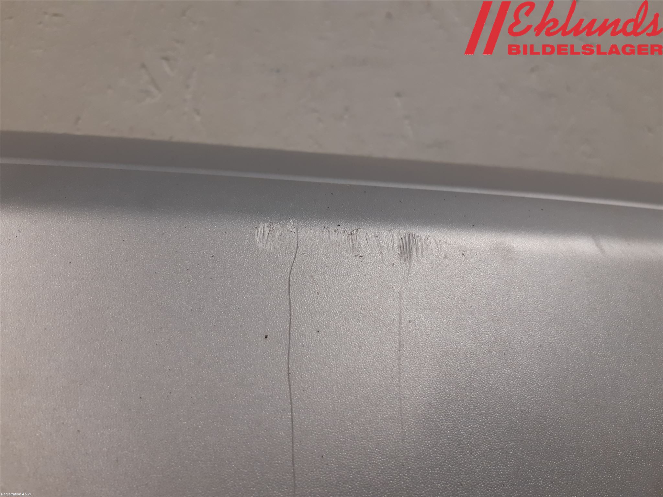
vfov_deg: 53.1
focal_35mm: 26
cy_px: 248
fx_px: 498
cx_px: 332
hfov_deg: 67.3
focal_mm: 3.93
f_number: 1.7
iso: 100
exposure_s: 1/50
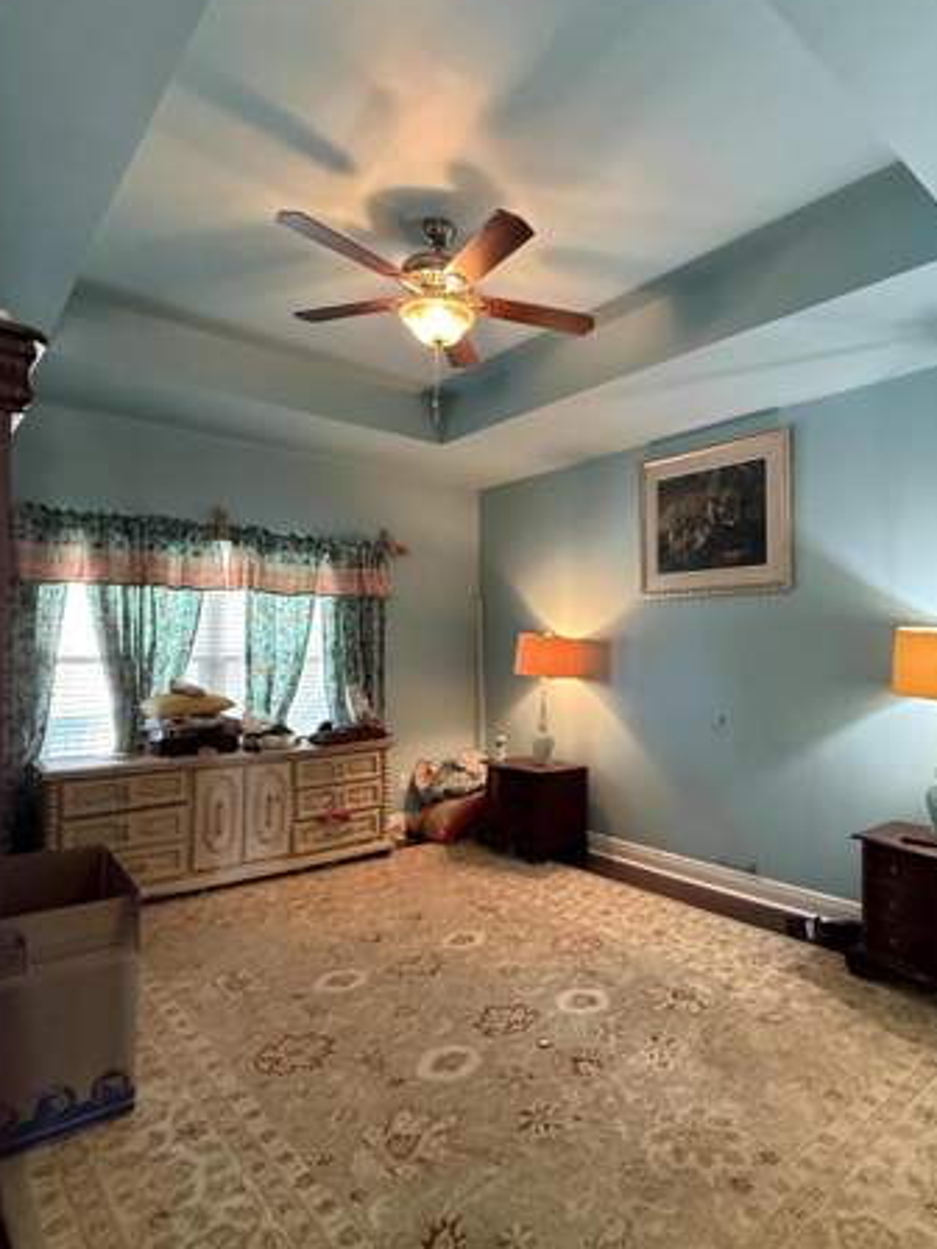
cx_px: 600
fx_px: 722
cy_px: 630
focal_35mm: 20
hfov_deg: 64.8
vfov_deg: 81.7
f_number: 2.2
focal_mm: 2.22
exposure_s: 1/60
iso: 640
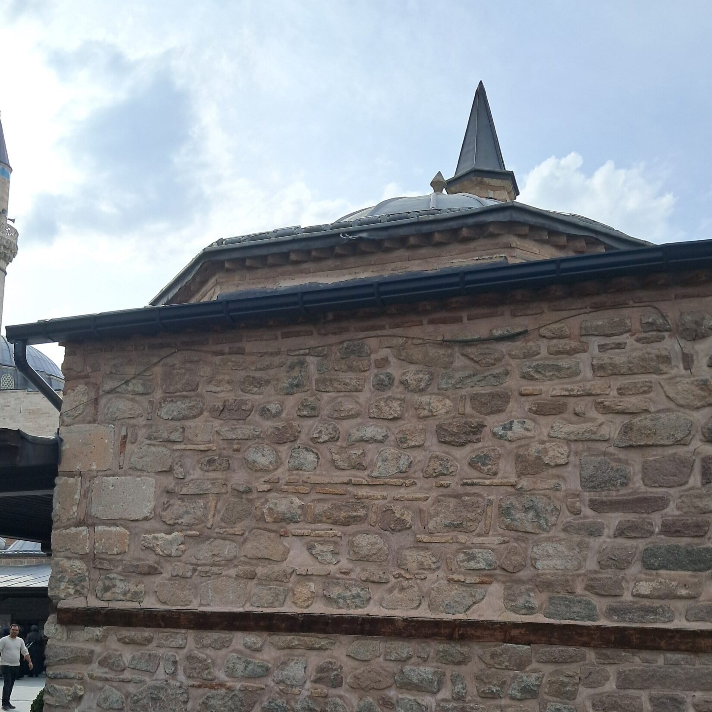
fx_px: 861
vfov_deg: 44.0
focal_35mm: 37
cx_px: 386
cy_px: 499
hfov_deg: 44.9
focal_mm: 4
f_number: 1.8
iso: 50
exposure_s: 1/941
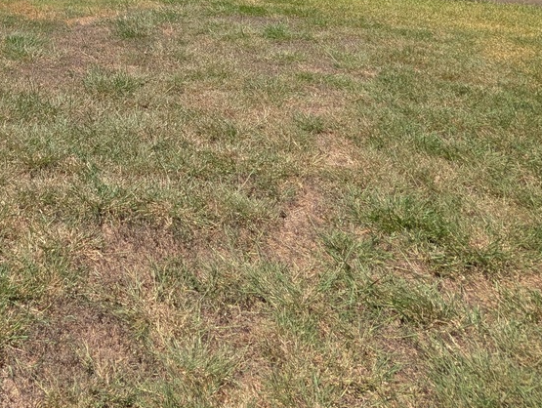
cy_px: -97
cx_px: 30
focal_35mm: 31
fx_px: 486
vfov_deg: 34.8
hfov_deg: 50.0
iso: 52
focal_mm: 2.02
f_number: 1.7
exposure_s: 1/2660
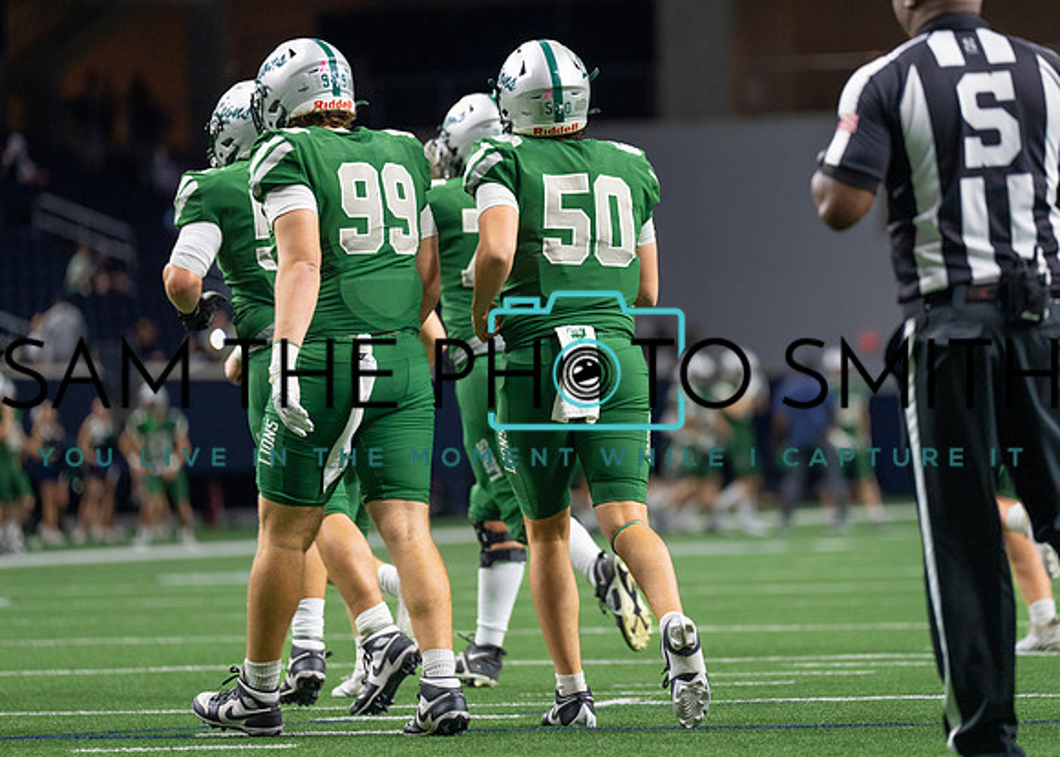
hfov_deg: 8.5
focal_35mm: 238
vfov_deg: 6.0
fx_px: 7168
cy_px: 332
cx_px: 644
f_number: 2.8
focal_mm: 200
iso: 2000
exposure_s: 1/800
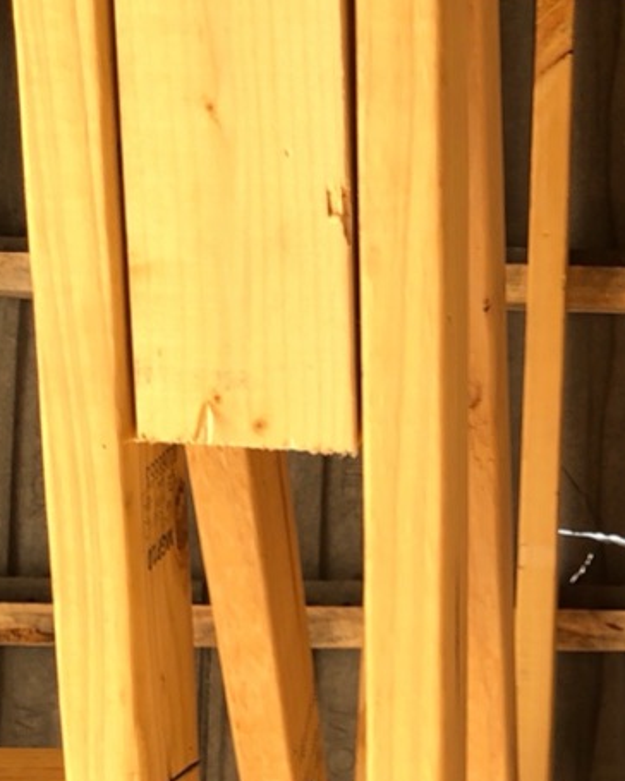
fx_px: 1850
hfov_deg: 18.3
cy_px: 468
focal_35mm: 80
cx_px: 737
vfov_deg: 23.8
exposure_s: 1/120
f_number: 1.8
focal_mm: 4
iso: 20
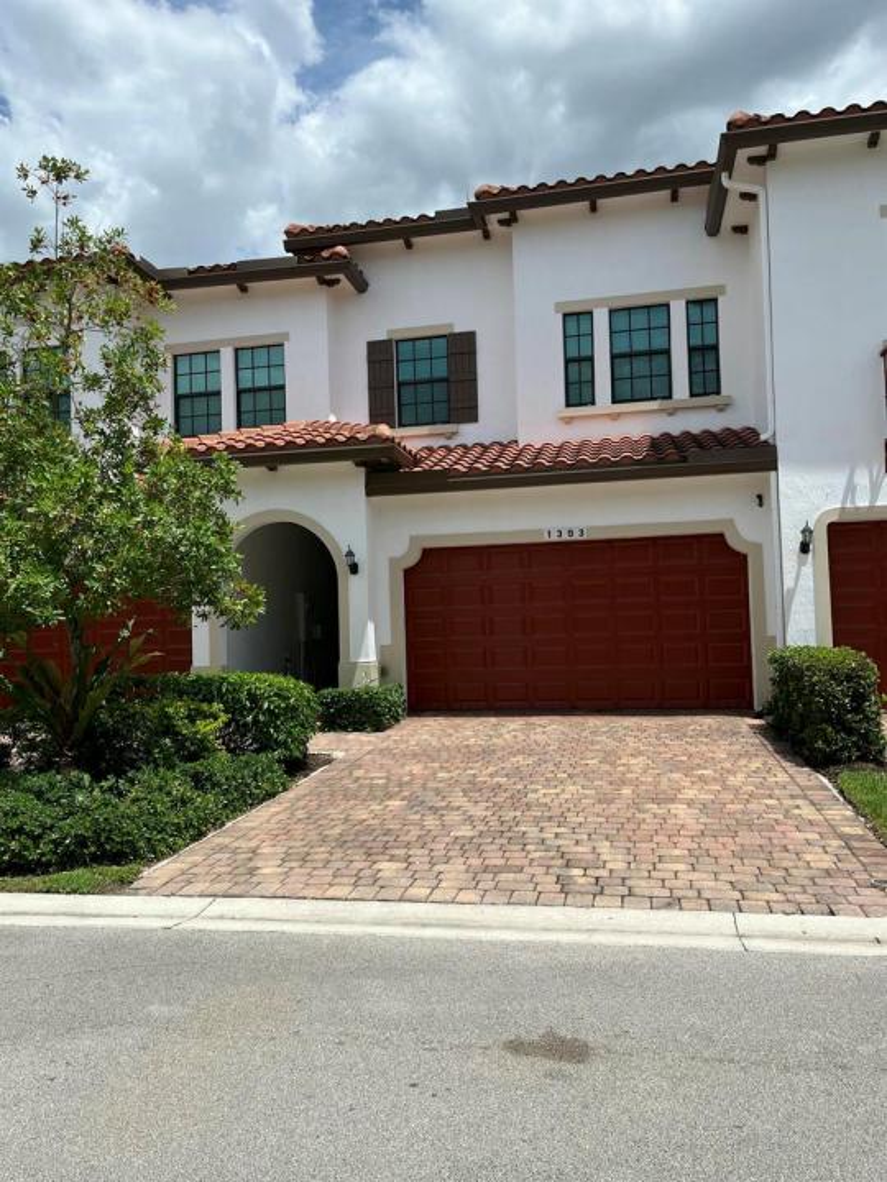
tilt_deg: +1.5
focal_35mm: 26
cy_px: 591
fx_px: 888
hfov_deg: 53.1
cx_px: 444
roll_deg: +2.9
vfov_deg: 67.3
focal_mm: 5.1
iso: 50
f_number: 1.6
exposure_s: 1/5848
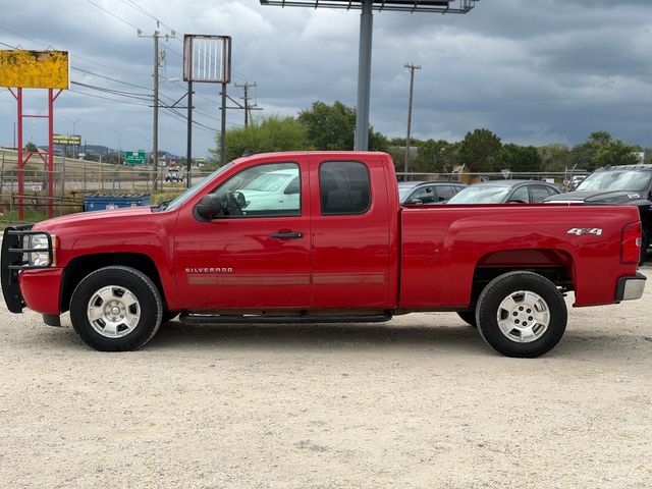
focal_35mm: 48
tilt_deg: -5.9
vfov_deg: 30.3
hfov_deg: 39.7
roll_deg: -2.5
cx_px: 326
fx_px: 904
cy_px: 244
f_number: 1.78
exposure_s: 1/2976
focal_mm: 6.76
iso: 80
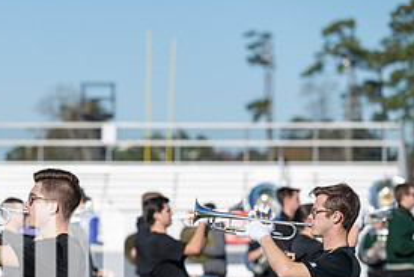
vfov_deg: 4.7
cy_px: 273
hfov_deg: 7.0
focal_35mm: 295
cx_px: 11
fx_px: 3396
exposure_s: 1/2000
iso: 160
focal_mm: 140
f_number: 4
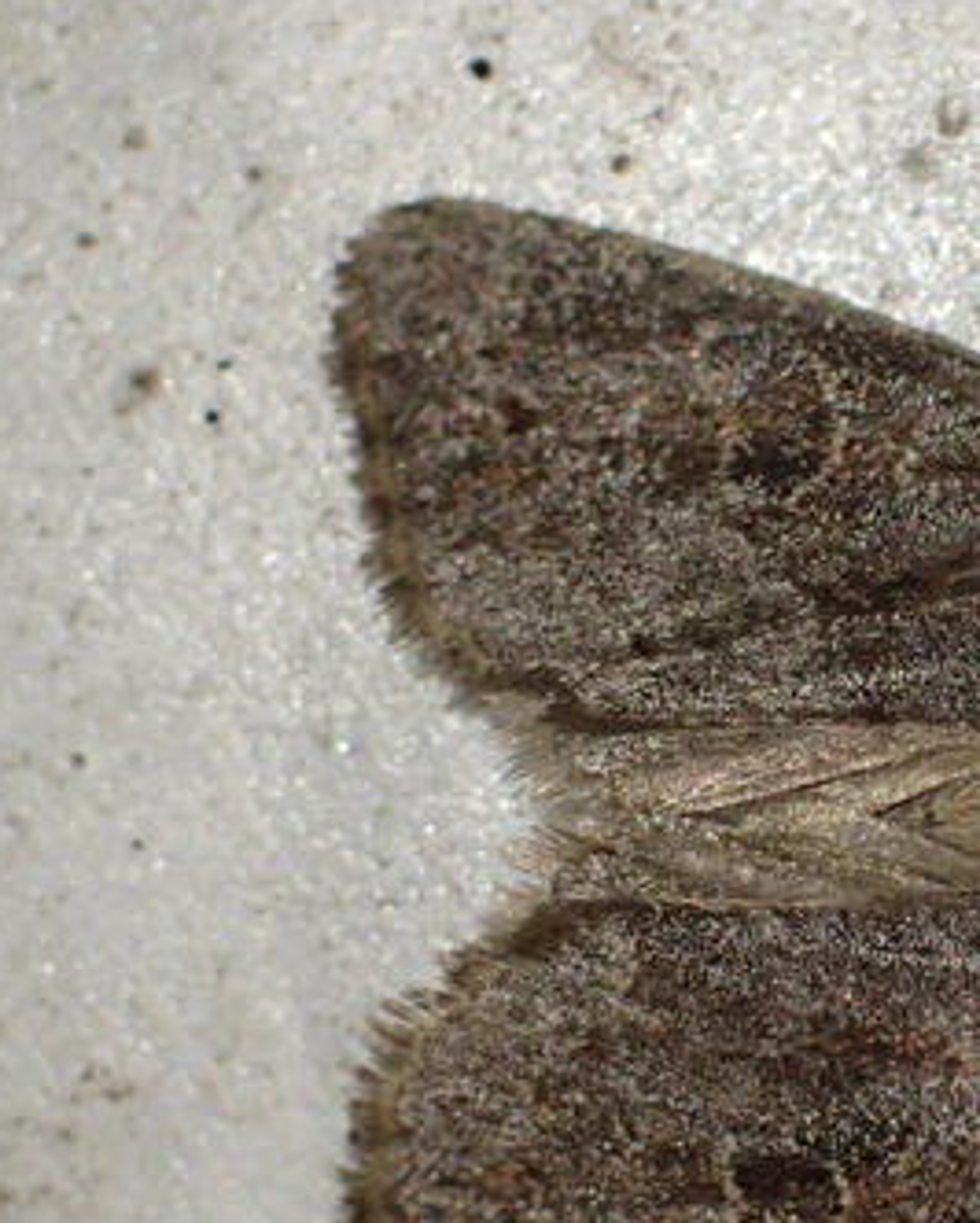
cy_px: 821
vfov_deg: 10.3
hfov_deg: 8.2
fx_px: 6810
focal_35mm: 188
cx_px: 1043
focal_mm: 18
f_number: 4.9
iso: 500
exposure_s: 1/100
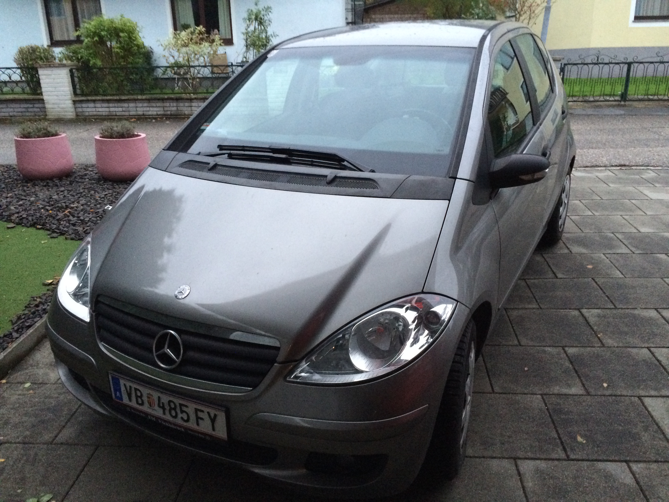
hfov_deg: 61.7
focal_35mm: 29
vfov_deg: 48.2
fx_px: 560
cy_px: 251
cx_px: 334
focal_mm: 4.15
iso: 320
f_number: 2.2
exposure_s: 1/24
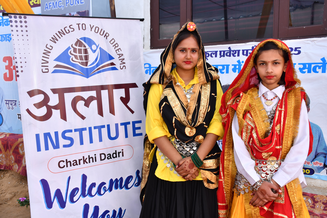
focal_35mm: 39
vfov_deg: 34.2
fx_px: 354
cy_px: 109
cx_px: 164
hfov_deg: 49.6
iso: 200
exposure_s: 1/125
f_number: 7.1
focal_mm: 26
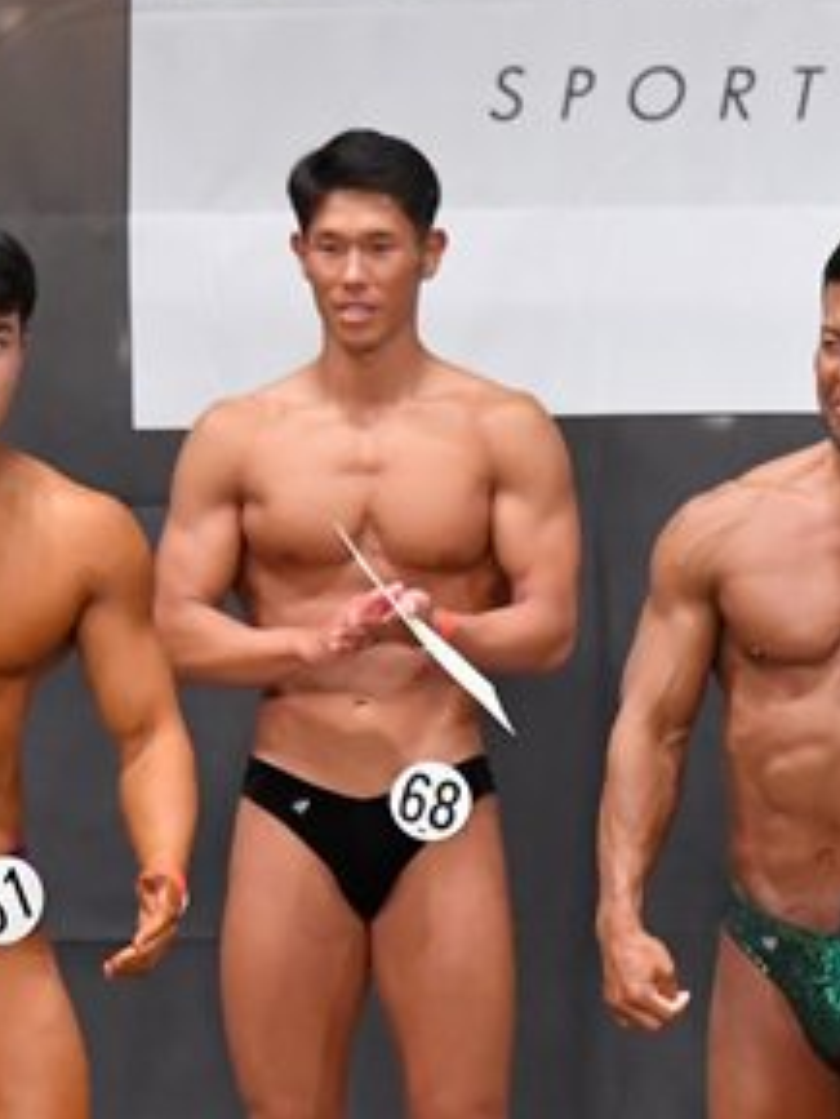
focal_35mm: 448
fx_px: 14484
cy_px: 945
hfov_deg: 3.3
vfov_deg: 4.4
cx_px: 641
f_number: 5.6
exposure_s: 1/400
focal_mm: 116
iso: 6400
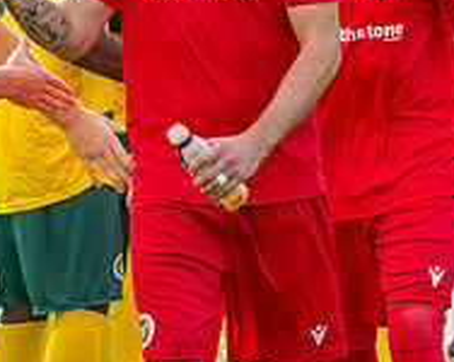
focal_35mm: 455
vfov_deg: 3.4
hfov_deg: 4.3
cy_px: 159
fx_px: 6107
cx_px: 115
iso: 400
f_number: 5
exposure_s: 1/1250
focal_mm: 135
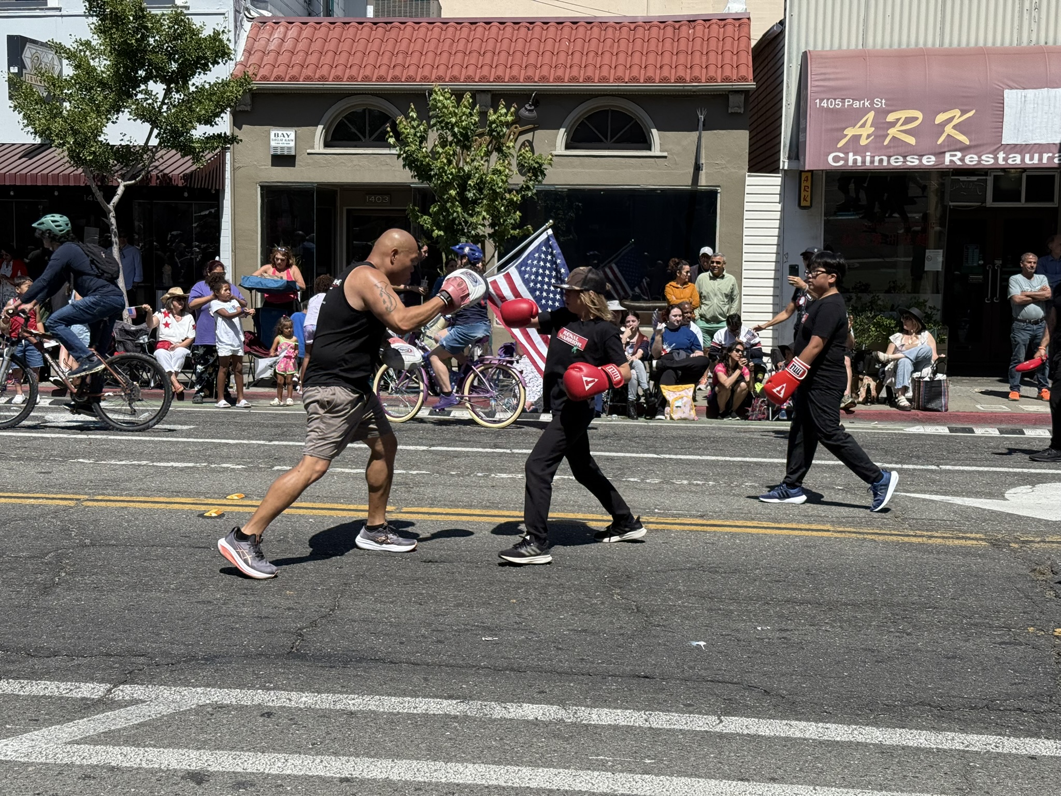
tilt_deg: -5.1
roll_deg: -0.7
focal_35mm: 48
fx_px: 1471
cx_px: 530
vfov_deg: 30.3
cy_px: 398
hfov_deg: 39.7
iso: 64
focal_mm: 6.76
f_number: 1.78
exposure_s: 1/4098
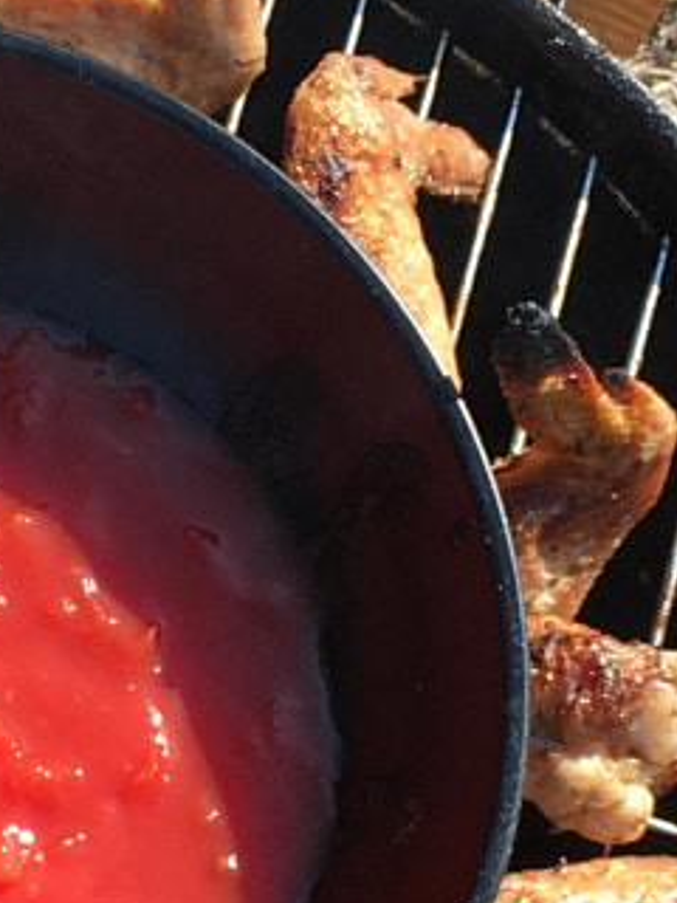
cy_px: 872
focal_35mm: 145
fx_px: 3781
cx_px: -65
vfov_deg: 13.5
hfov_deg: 10.1
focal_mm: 4.15
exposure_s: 1/565
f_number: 2.2
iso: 25
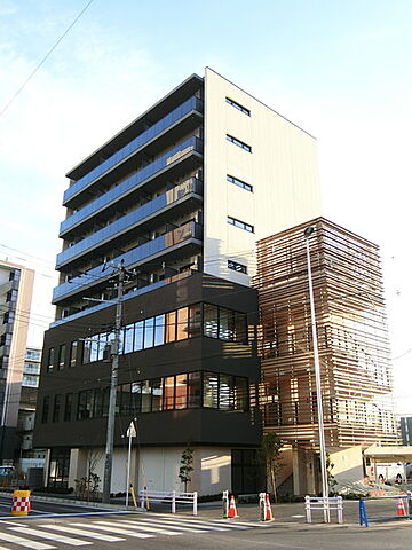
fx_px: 540
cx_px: 206
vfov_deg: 54.0
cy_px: 275
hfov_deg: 41.8
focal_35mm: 34
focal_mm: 7.2
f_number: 3.4
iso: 80
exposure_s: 1/250
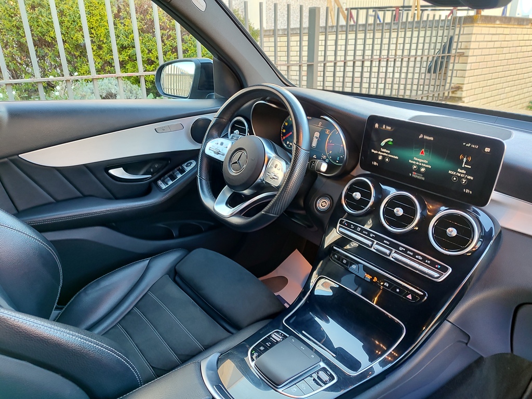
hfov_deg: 69.4
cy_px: 200
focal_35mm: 25
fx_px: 384
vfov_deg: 54.9
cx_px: 266
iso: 123
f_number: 1.89
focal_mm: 5.95
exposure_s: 1/50
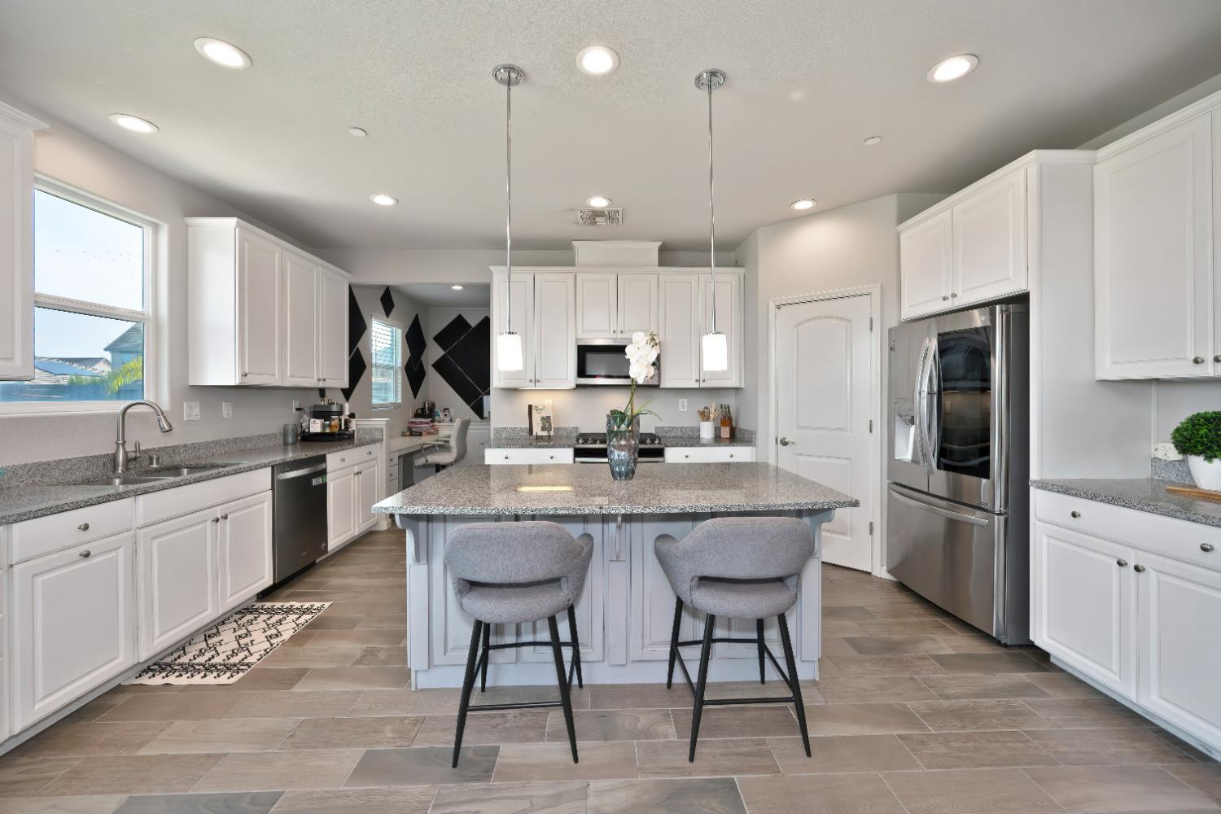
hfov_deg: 104.3
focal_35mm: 14
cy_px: 407
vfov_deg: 81.2
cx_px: 610
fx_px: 475
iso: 640
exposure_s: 1/80
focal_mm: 14
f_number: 4.5
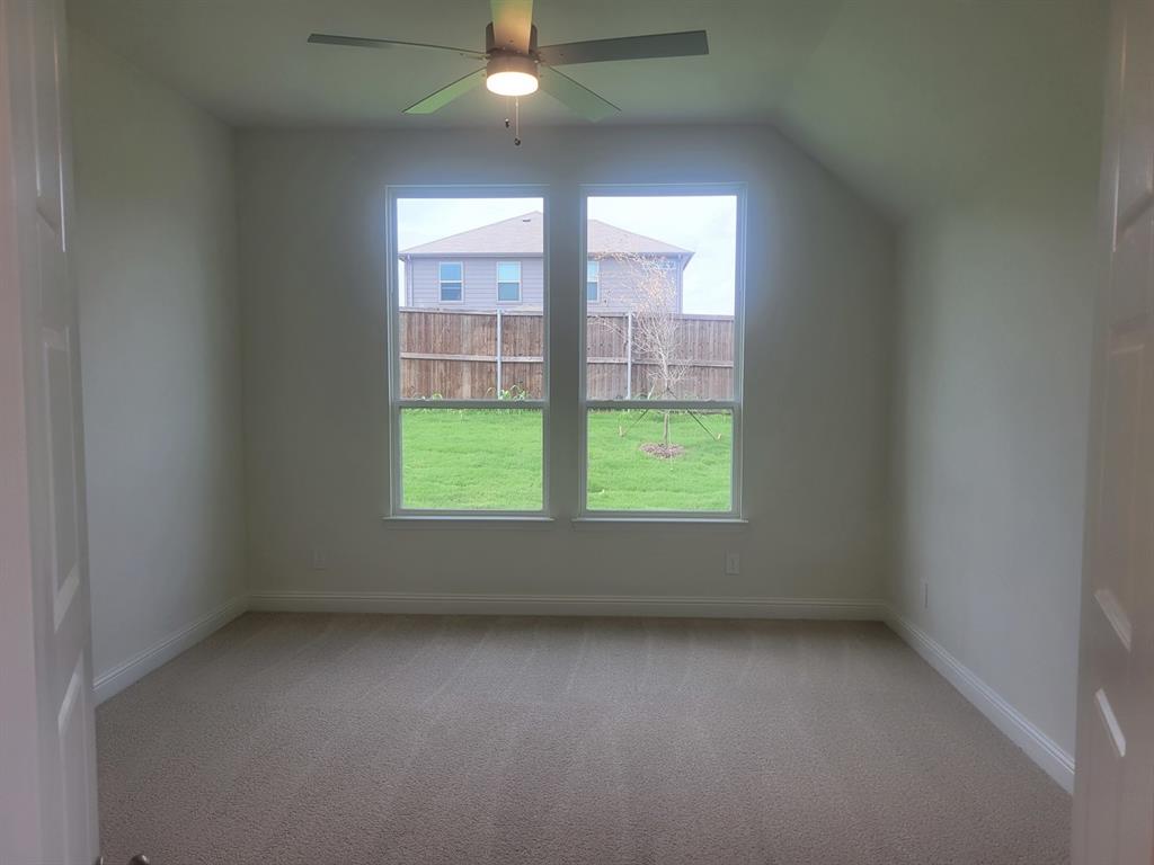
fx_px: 867
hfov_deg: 67.3
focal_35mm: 26
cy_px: 432
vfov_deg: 53.1
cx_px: 577
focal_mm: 5.4
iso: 40
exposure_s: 1/230
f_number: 1.8
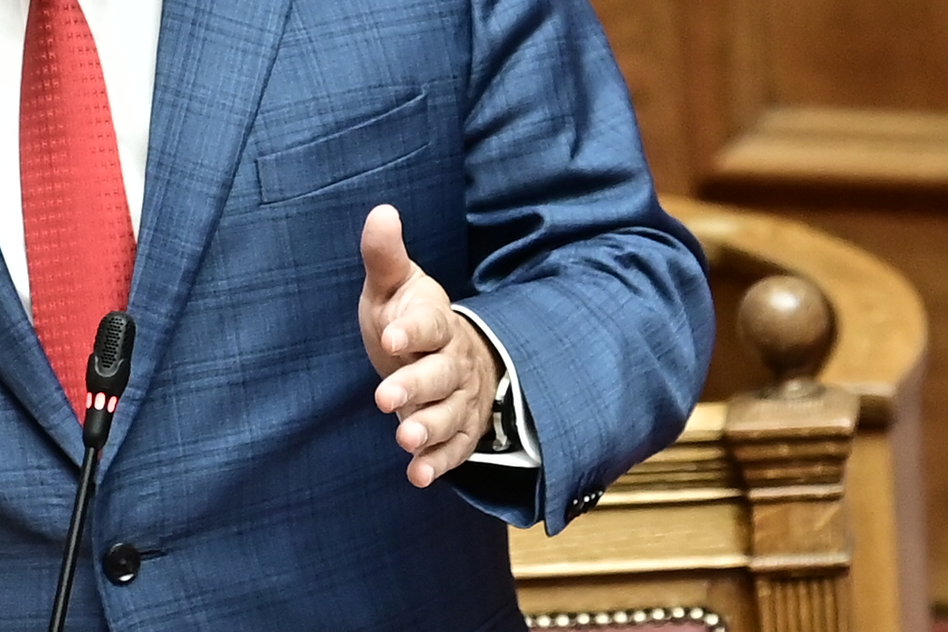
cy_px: -37
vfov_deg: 1.9
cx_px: 174
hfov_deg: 2.9
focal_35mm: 711
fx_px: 18719
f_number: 4
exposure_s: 1/400
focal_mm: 200
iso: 1600
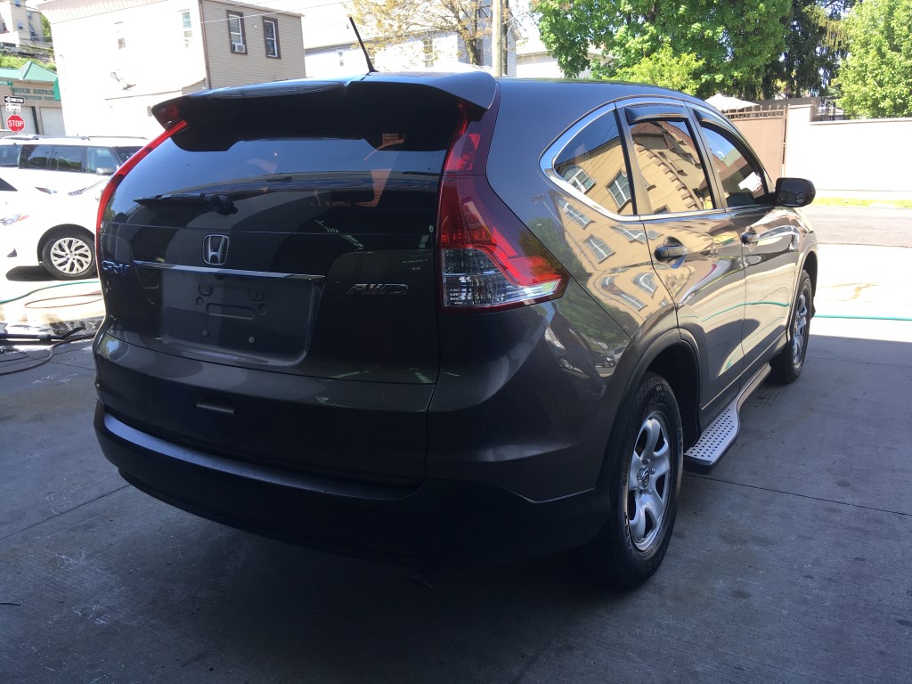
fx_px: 764
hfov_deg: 61.7
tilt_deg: -12.7
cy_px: 342
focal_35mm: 29
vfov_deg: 48.2
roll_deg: +4.0
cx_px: 456
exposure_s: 1/211
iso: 25
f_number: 2.2
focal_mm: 4.15
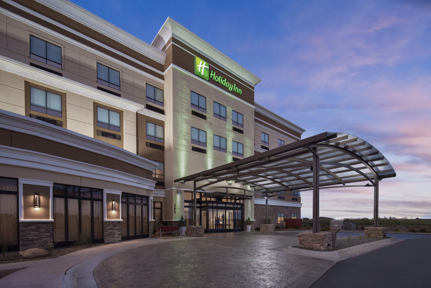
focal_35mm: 17
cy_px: 144
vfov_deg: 70.5
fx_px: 204
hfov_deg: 93.3
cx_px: 216
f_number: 5
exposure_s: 1/1.67
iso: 100
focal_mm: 17
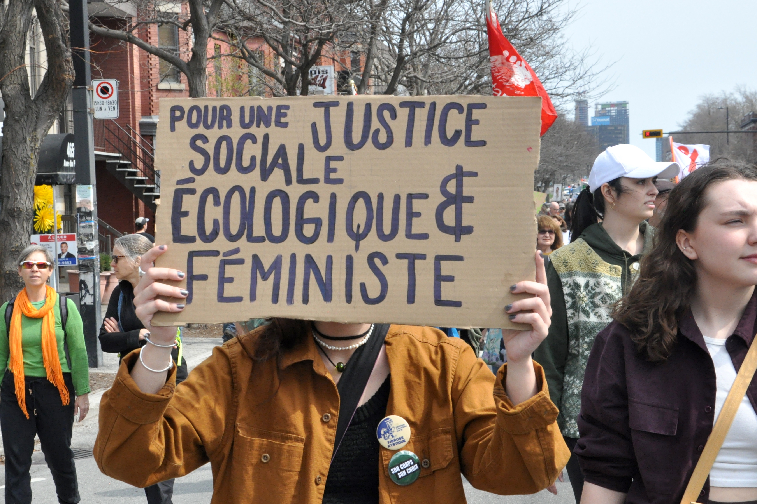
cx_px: 305
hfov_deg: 25.9
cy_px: 239
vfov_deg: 17.5
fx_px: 1640
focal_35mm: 78
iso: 1000
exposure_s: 1/640
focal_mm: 42
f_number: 13
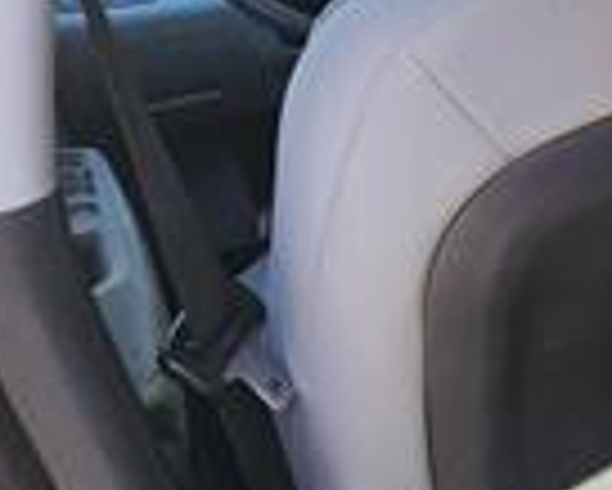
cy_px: 112
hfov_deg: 27.3
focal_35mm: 47
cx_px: 922
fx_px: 852
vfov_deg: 31.4
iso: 100
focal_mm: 2.2
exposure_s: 1/120
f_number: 2.2
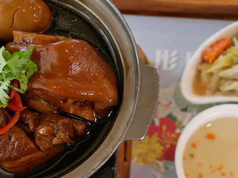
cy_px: 177
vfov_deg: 20.1
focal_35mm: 71
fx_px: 488
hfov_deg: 27.2
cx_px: 161
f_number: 1.7
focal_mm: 15
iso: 200
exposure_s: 1/100
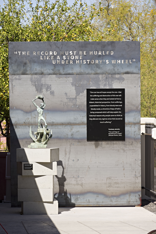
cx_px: 78
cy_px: 117
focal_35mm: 158
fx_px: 1024
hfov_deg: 8.7
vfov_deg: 13.0
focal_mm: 105
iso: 100
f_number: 8
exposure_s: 1/250
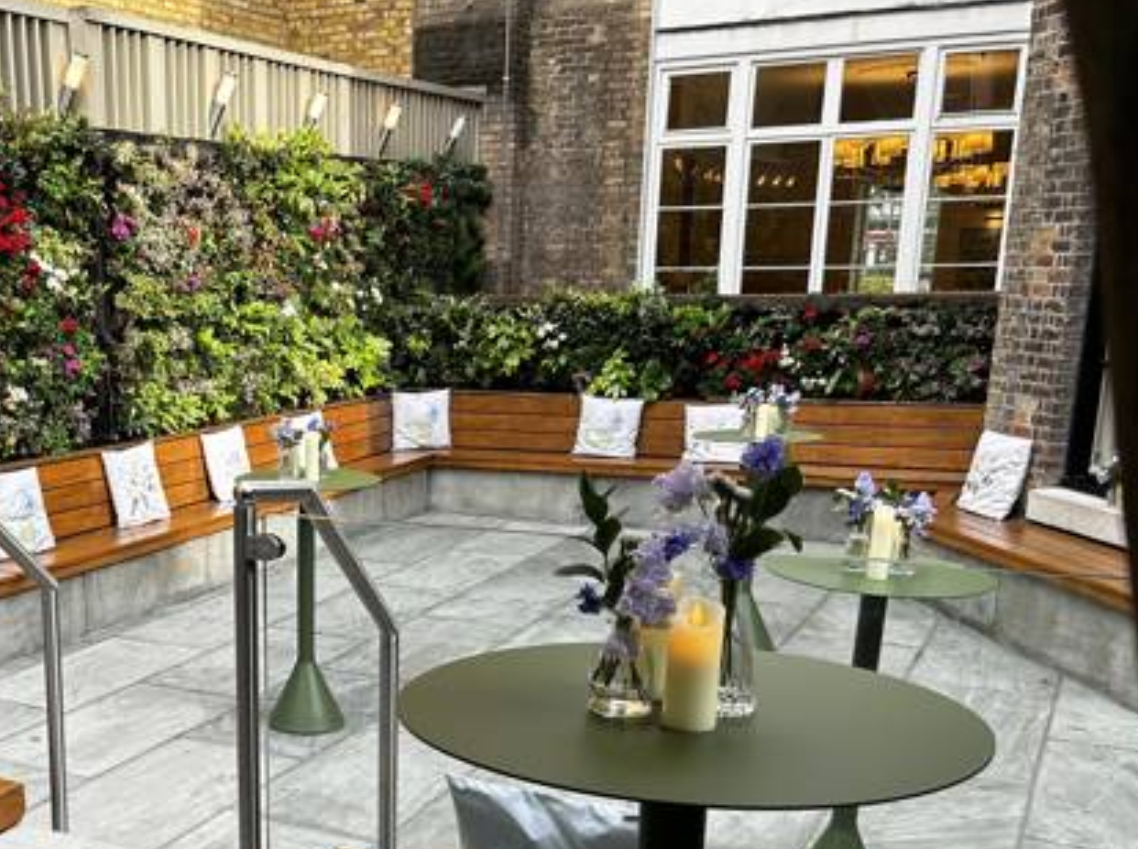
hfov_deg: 41.2
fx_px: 1444
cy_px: 683
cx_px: 228
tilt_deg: -16.0
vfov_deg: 31.9
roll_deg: +1.0
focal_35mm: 44
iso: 40
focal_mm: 5.7
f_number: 1.5
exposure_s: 1/195
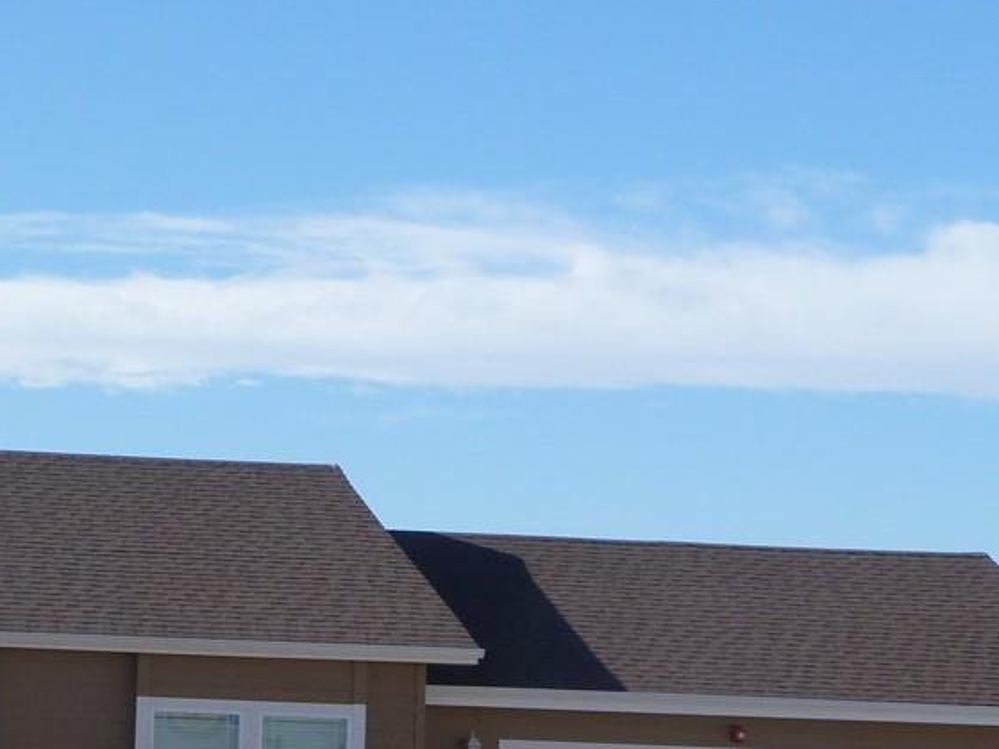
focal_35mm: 189
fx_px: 5453
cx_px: -247
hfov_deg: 10.3
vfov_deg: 7.8
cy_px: 706
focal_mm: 11.8
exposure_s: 1/320
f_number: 5.6
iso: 80
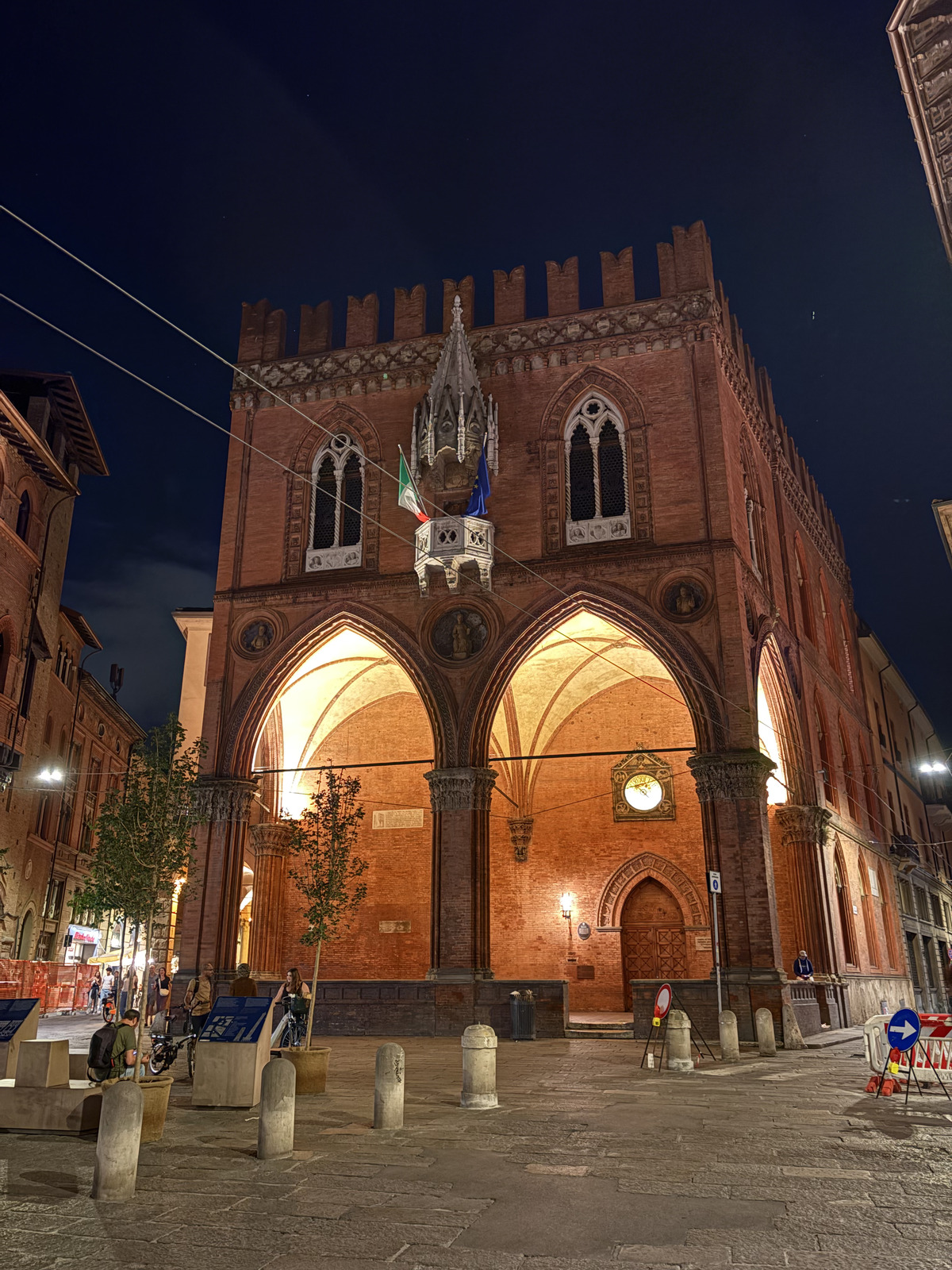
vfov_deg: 67.3
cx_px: 476
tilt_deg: +20.4
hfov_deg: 53.1
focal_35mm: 26
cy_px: 635
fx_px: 953
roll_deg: -0.2
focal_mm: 5.96
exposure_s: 1/9
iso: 2500
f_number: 1.6
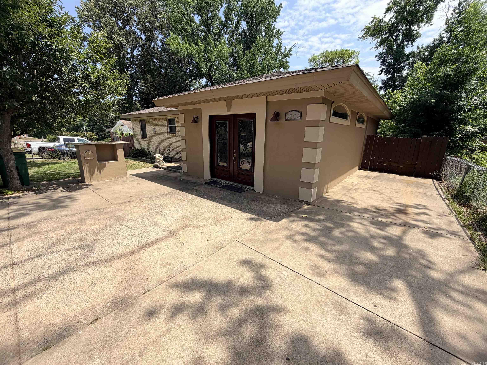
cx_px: 244
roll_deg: -0.7
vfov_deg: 85.7
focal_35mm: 14
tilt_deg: -14.2
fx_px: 197
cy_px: 182
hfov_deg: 102.1
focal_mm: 2.22
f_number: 2.2
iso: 25
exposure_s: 1/770
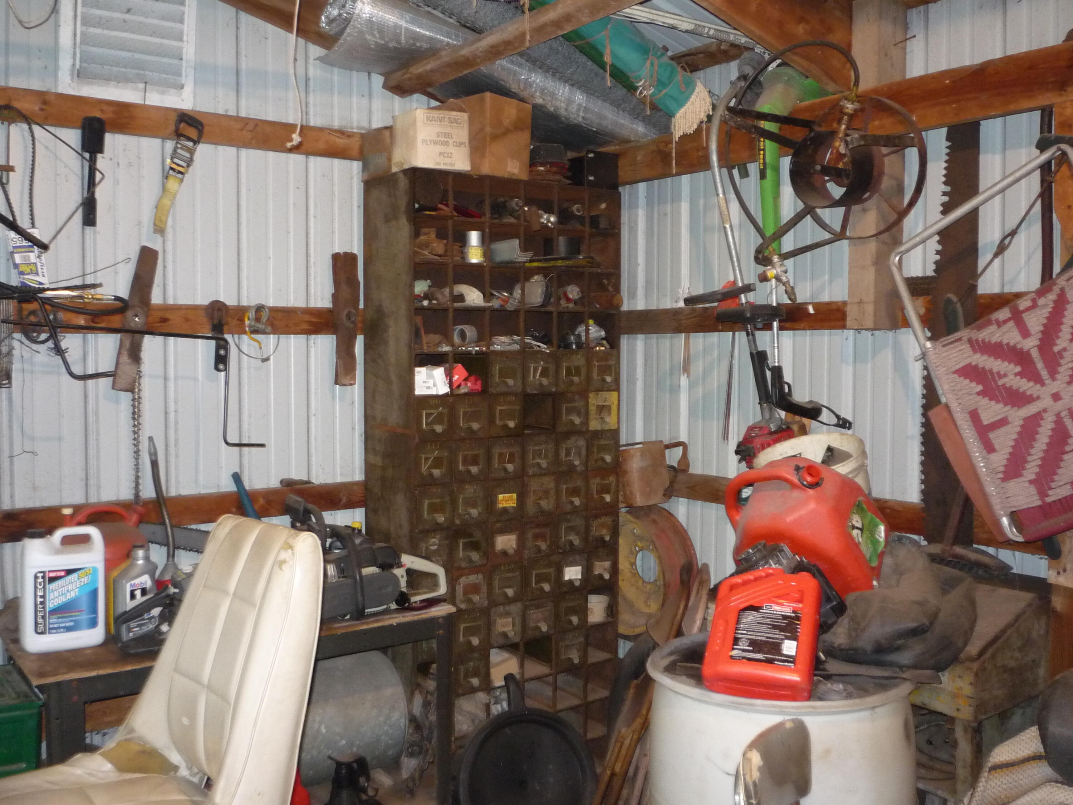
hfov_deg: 56.8
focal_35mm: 32
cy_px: 402
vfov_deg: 44.2
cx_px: 536
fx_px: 992
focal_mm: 5.2
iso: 320
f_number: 3.3
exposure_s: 1/30
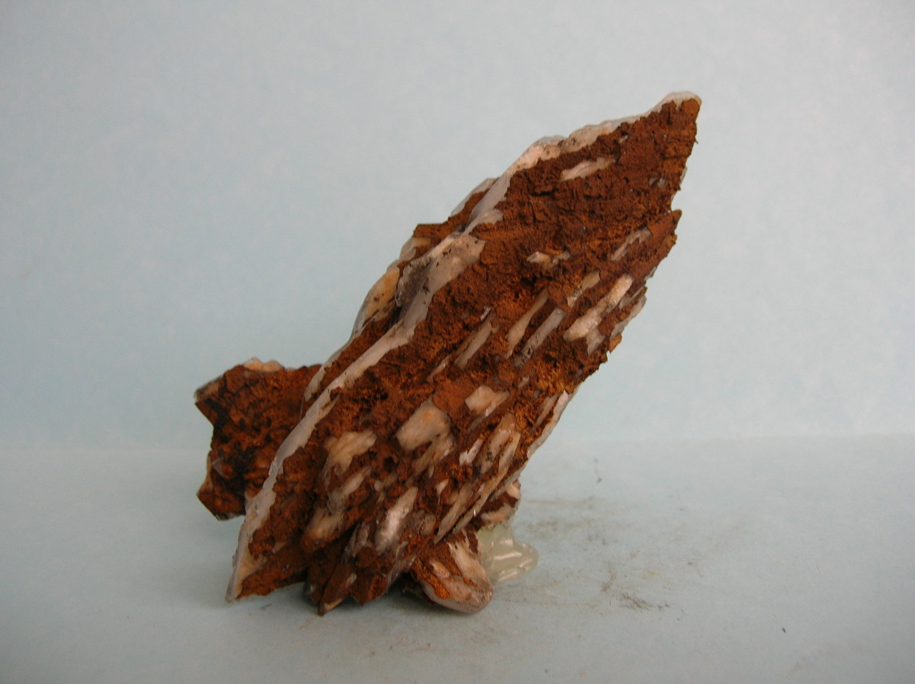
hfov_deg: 51.4
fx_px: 951
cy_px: 342
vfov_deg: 39.6
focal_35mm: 36
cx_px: 458
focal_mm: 6
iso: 50
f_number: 2.7
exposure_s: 1/12.5
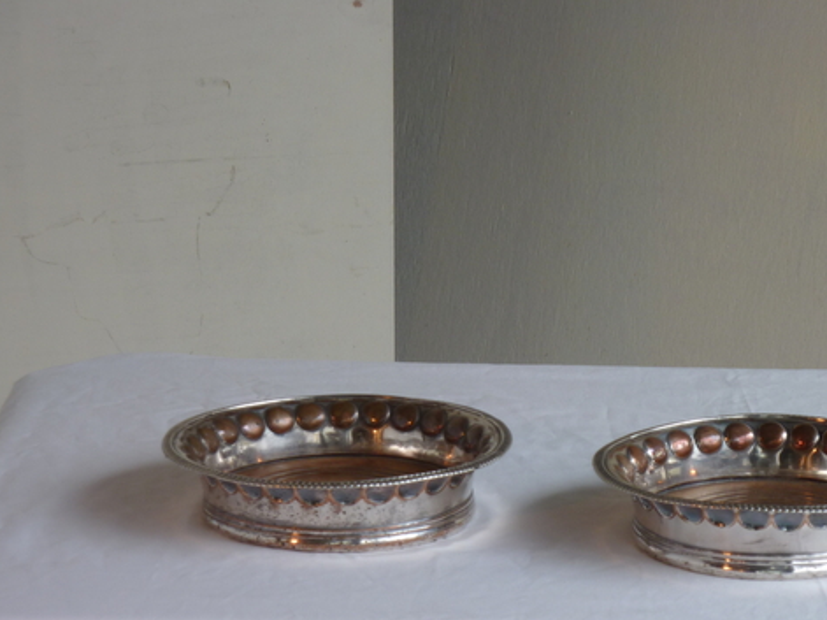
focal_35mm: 163
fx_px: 3893
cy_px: 348
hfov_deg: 12.1
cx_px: 504
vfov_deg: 9.1
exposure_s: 1/20
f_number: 4.4
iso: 80
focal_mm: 21
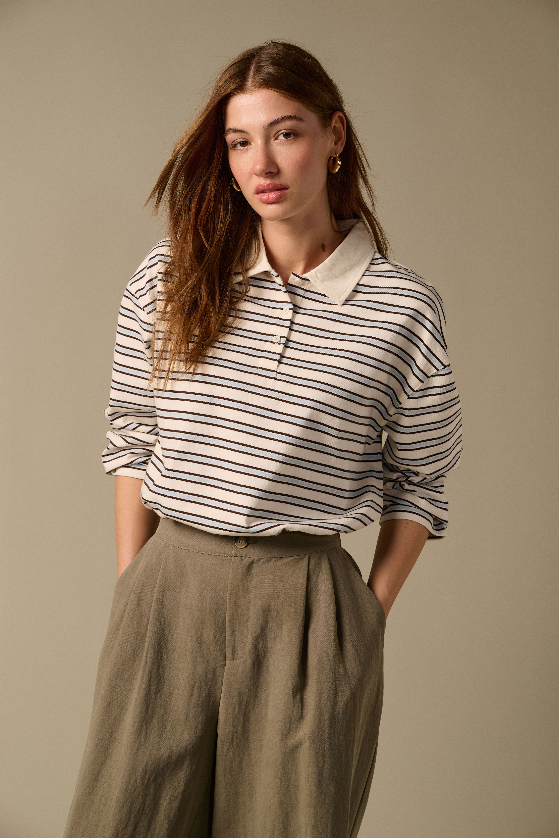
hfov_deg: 19.7
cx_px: 280
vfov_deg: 29.2
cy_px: 419
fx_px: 1607
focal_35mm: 69
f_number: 9
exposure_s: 1/160
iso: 320
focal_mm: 69
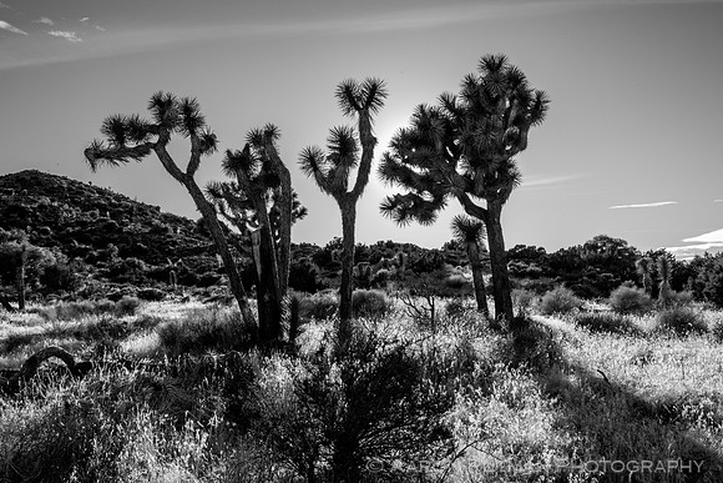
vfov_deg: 37.9
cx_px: 362
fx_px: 703
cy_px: 242
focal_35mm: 35
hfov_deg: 54.4
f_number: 22
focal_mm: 35
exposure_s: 1/160
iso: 400
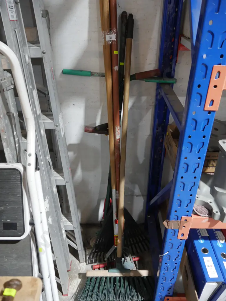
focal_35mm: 28
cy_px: 150
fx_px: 244
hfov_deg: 49.7
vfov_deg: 63.4
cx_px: 113
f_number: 4
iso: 1600
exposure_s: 1/60
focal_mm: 14
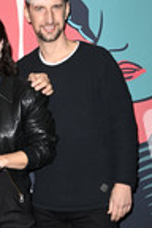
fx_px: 703
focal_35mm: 111
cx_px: -46
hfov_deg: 12.0
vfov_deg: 18.1
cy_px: 204
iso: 500
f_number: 5.6
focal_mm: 40
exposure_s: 1/200
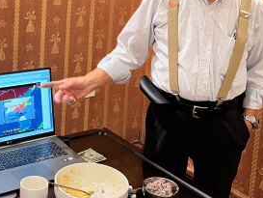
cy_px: 13
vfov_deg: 23.3
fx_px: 464
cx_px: 82
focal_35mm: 61
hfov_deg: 31.4
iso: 200
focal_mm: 5.7
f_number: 1.5
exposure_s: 1/60
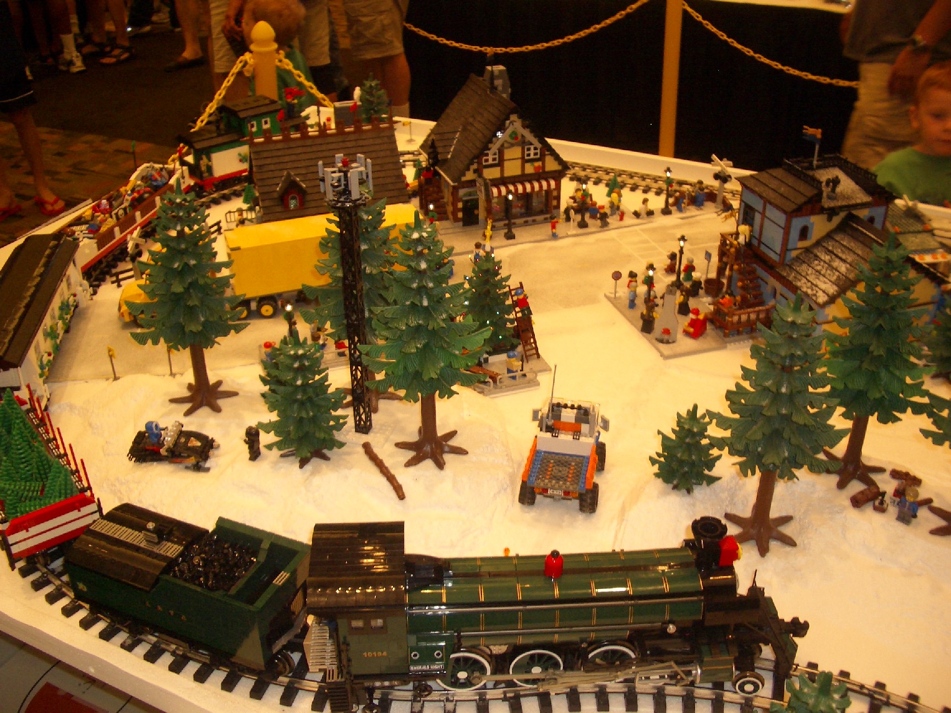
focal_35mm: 35
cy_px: 356
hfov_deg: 52.6
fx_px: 962
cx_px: 476
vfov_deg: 40.7
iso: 100
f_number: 2.6
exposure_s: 1/60
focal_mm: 5.8
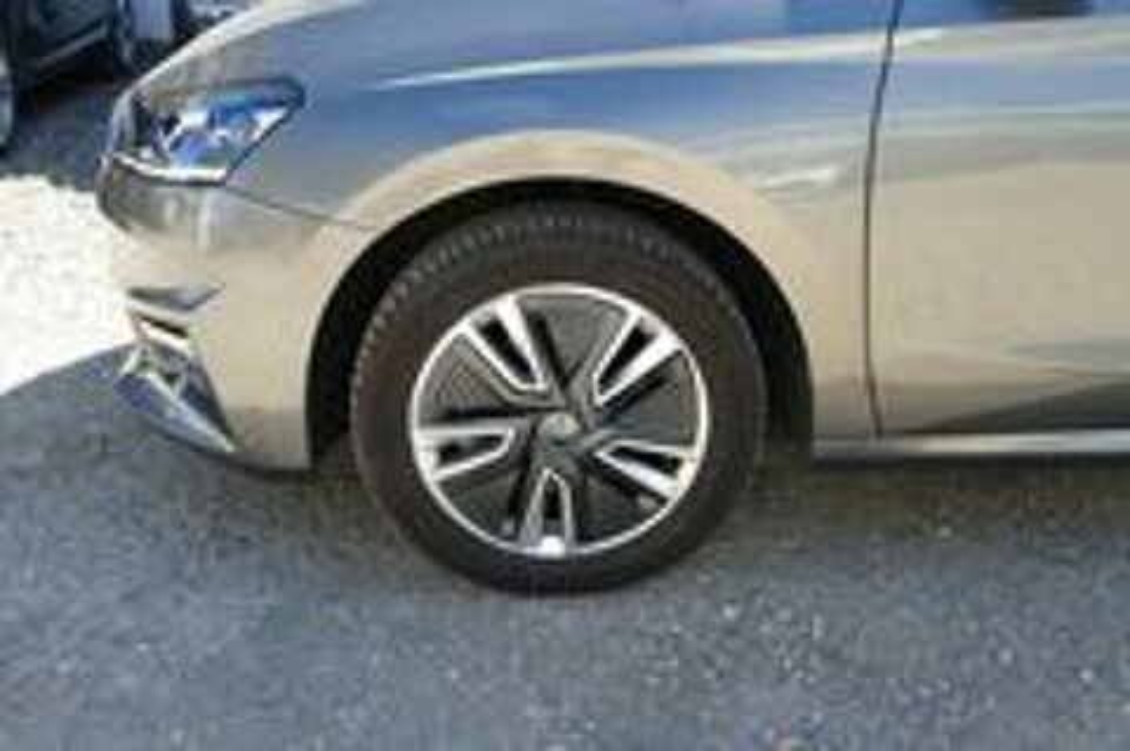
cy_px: 376
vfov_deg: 35.0
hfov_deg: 50.7
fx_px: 1192
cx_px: 565
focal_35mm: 38
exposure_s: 1/320
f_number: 3.1
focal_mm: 13.97
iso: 125
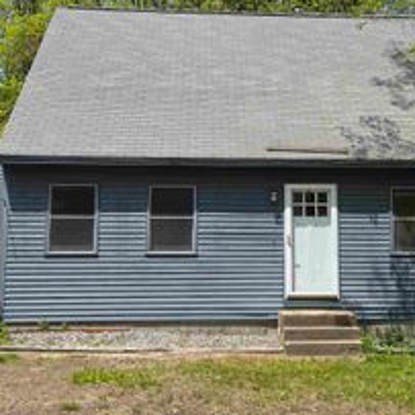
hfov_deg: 33.8
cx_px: 266
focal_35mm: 50
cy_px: 173
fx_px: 678
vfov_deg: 33.9
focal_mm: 5.4
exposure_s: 1/4274
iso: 80
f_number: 1.8
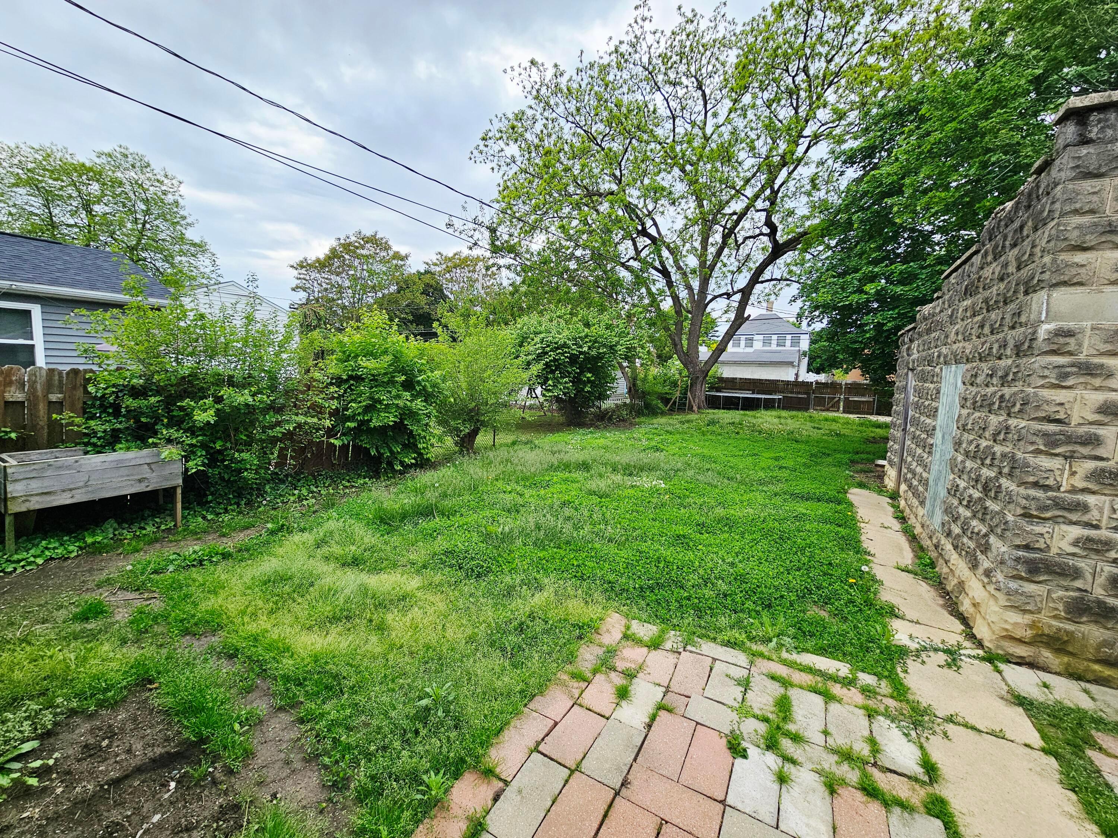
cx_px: 559
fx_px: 420
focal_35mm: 13
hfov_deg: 106.2
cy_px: 419
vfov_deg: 89.9
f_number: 2.2
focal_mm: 2.2
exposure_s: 1/625
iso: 50
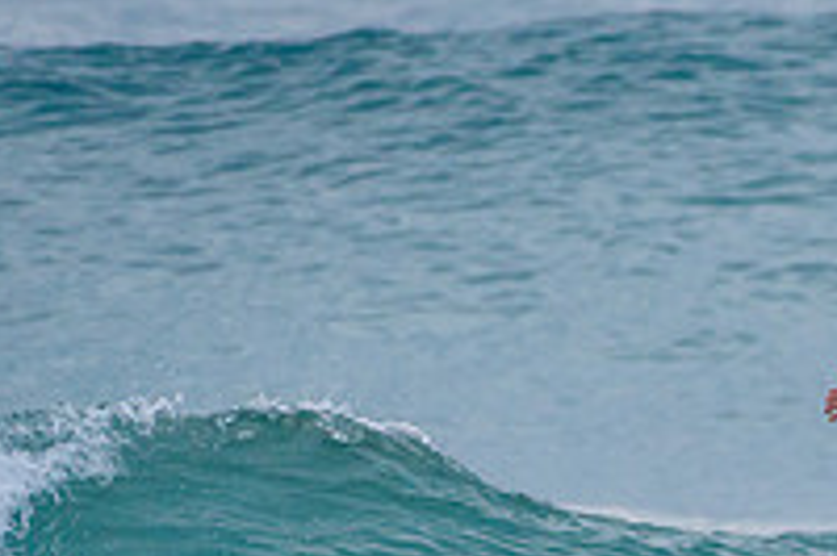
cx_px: 1022
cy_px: 748
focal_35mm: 1778
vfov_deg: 0.8
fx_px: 41303
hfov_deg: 1.2
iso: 720
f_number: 5.6
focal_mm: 500
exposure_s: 1/1600
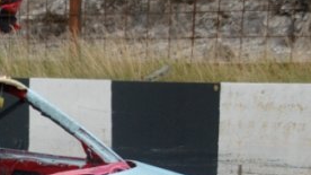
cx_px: -39
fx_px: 1022
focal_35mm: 124
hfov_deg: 16.7
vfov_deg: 9.6
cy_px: 207
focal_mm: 34
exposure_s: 1/500
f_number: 4.5
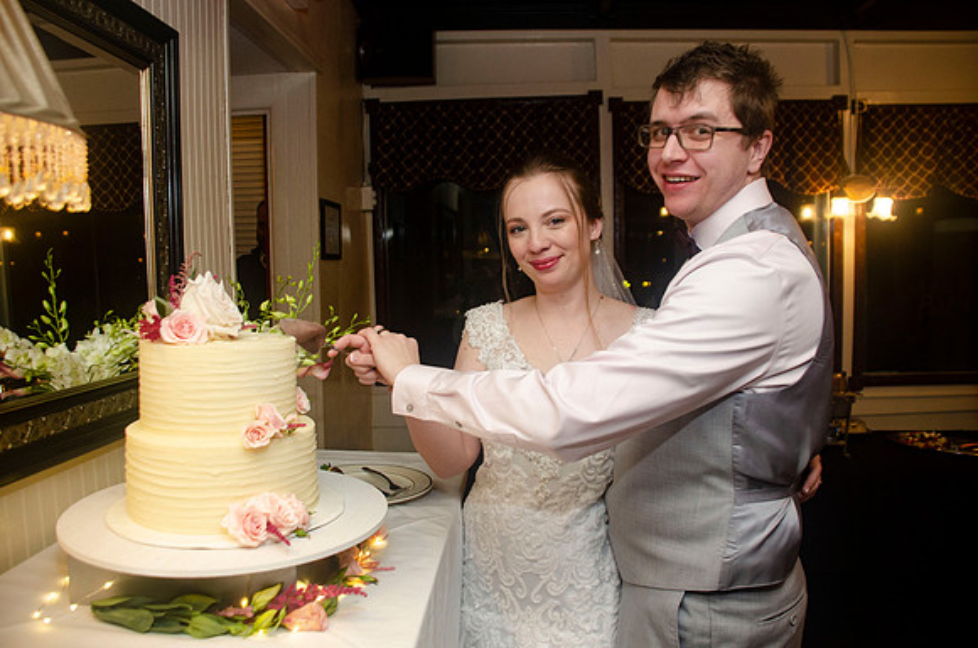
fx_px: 732
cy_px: 324
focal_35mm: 27
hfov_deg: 67.5
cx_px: 489
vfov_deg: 47.7
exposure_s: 1/60
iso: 400
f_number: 3.5
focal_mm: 18
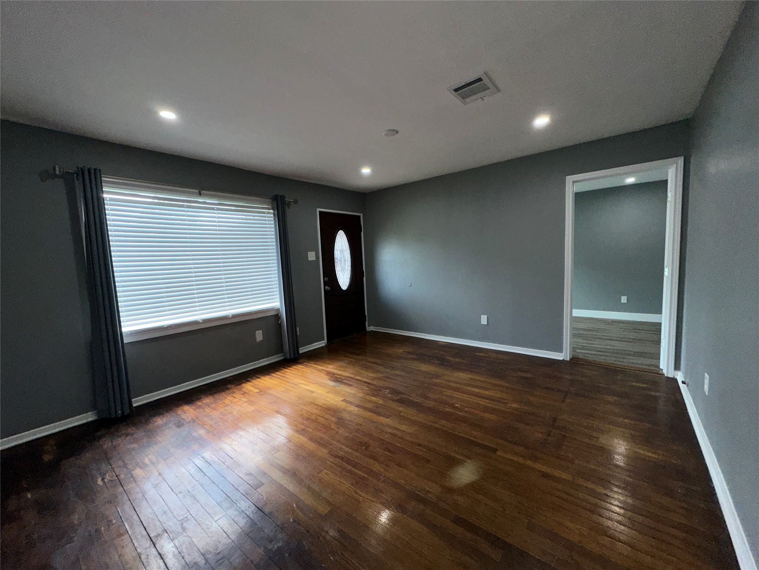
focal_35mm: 14
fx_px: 307
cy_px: 285
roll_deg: +2.3
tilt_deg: -4.3
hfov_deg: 102.1
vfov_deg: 85.7
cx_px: 380
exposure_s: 1/122
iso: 40
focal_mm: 2.22
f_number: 2.2
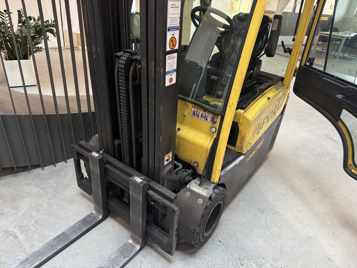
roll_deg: -4.7
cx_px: 178
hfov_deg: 71.6
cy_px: 134
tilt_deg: -29.1
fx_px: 248
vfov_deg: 56.8
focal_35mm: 24
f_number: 1.78
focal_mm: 6.76
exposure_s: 1/50
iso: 400
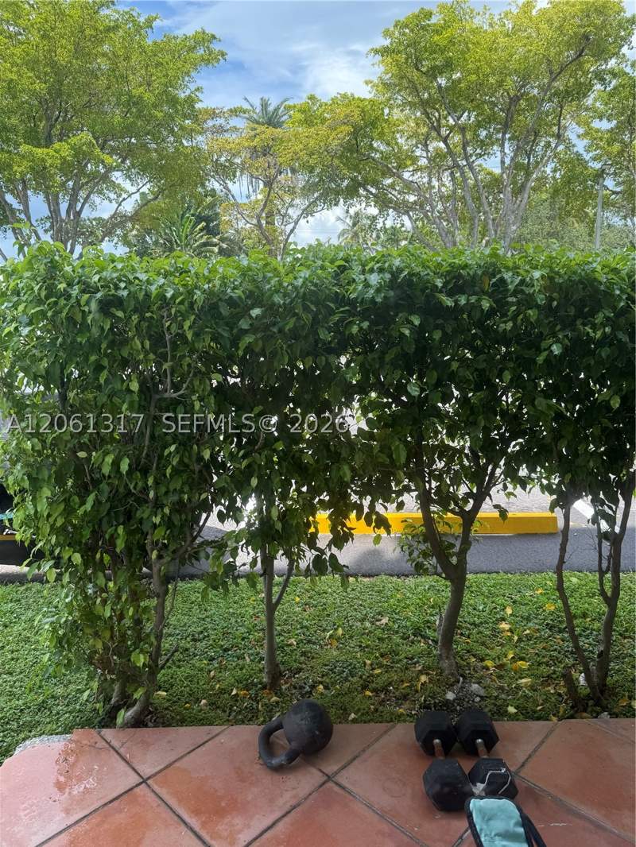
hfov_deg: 56.8
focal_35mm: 24
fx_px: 588
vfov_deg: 71.6
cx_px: 318
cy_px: 424
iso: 80
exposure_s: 1/1156
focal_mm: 6.76
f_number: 1.78
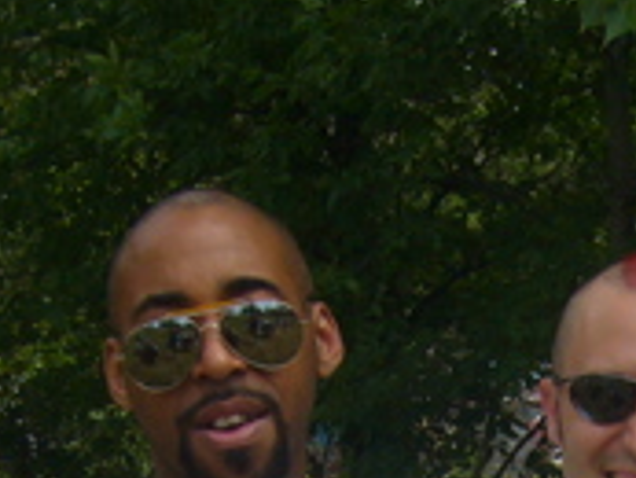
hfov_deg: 11.7
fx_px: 3052
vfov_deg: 8.7
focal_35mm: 166
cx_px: 746
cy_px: 794
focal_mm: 7.5
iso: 80
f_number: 6.3
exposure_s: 1/250
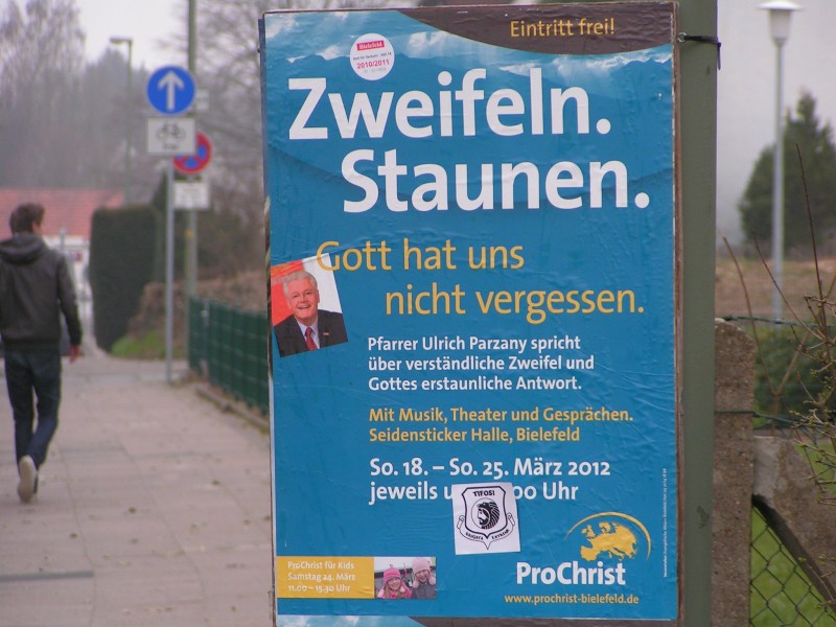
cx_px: 418
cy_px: 314
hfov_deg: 8.8
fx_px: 5458
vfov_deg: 6.6
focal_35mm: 226
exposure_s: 1/320
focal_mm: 34.5
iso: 64
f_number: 3.5
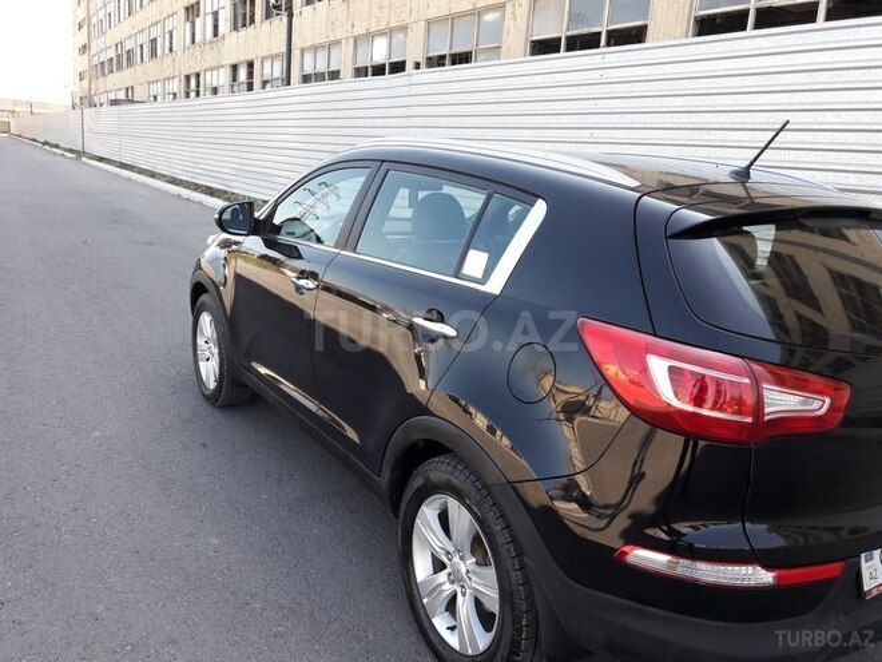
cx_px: 441
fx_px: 713
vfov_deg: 49.7
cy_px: 331
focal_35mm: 28
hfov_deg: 63.4
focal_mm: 3.7
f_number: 1.9
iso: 40
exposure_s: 1/176
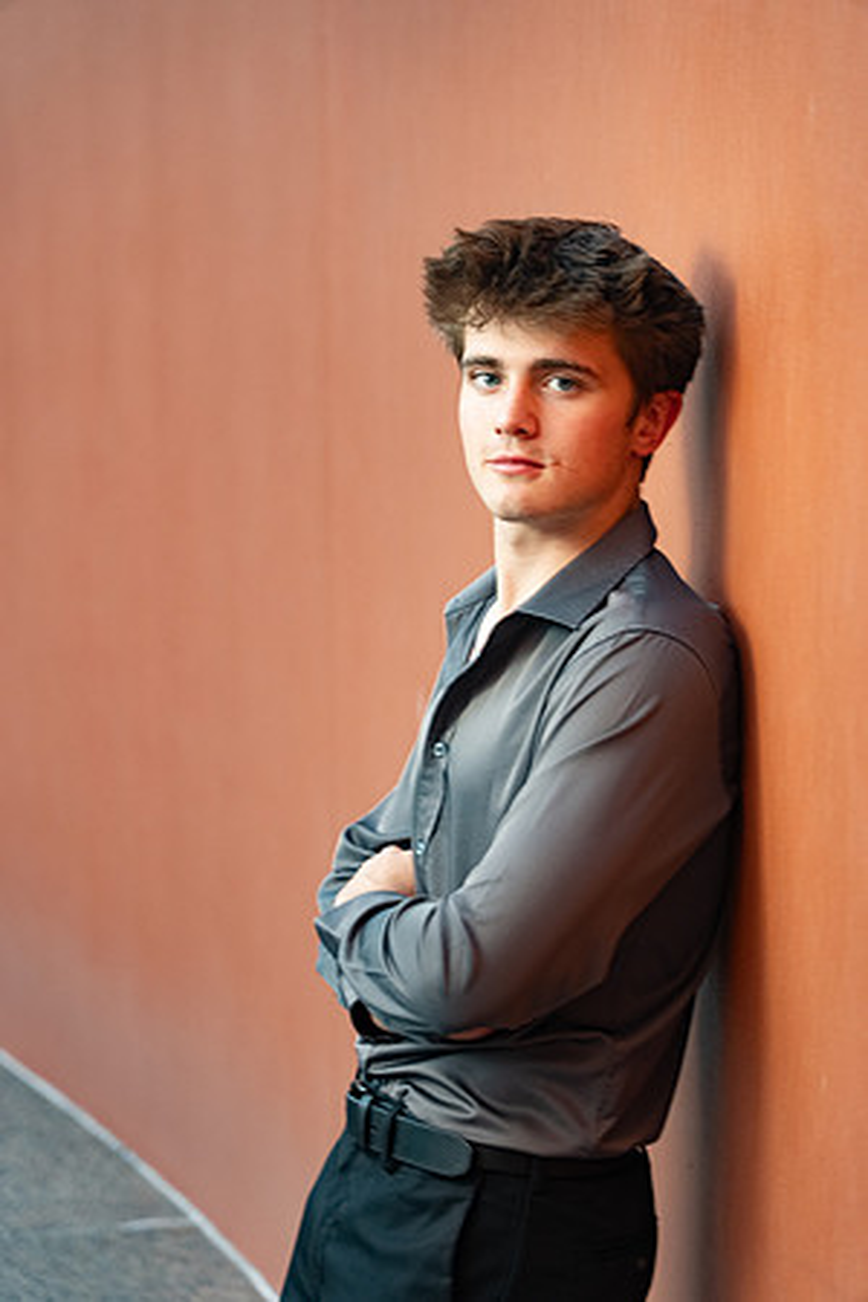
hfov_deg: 14.4
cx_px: 434
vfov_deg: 21.5
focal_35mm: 95
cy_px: 651
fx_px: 3436
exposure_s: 1/80
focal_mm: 95
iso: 800
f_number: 4
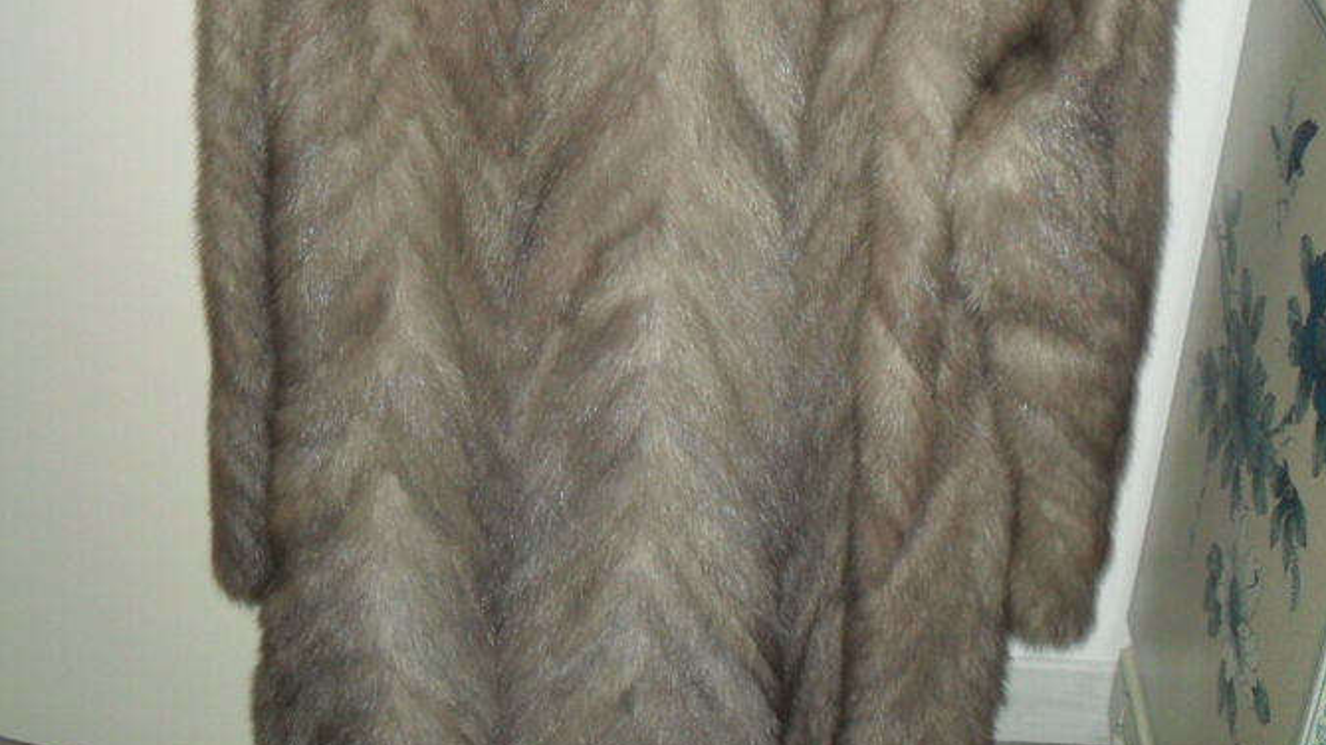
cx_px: 656
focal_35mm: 57
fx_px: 2004
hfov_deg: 36.6
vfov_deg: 21.0
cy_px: 248
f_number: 3
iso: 200
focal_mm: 6.3
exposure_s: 1/45
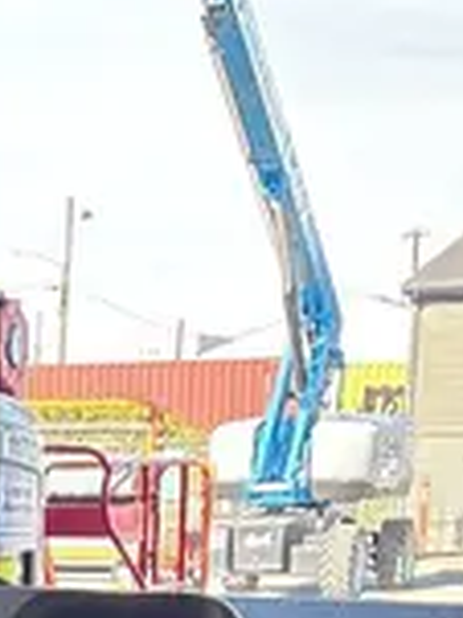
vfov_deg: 12.4
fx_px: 2250
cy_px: 1484
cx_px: -82
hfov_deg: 11.5
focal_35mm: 126
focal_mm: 5.96
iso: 80
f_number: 1.6
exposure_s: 1/179
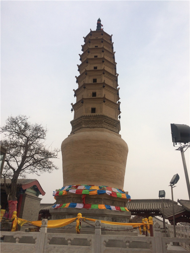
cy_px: 126
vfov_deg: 61.7
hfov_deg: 48.2
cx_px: 95
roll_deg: -2.0
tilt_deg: +24.5
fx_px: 212
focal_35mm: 29
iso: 32
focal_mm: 4.15
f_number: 2.2
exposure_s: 1/1786
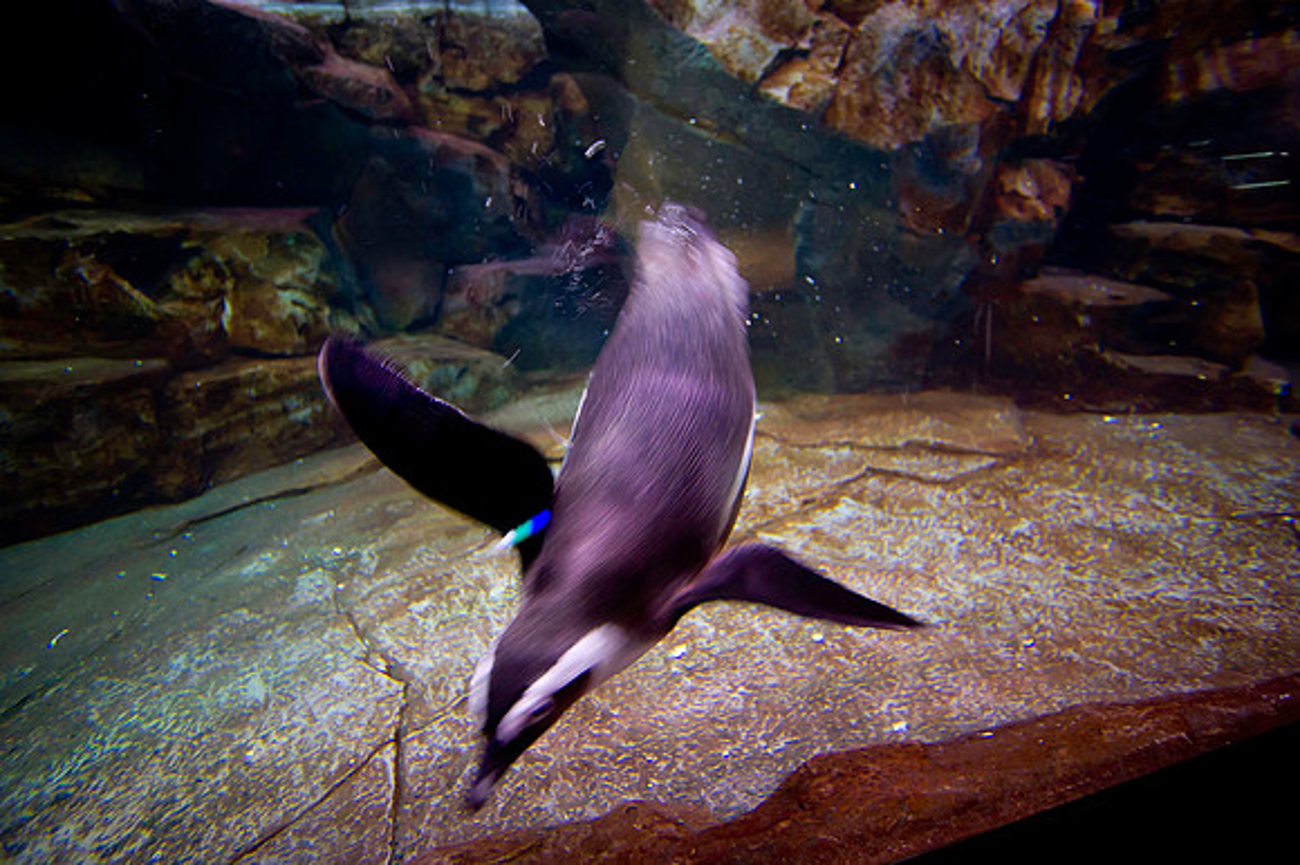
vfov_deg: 77.3
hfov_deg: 100.4
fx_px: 541
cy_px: 432
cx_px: 650
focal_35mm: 15
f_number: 4
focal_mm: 15
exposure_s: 1/30
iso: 2000
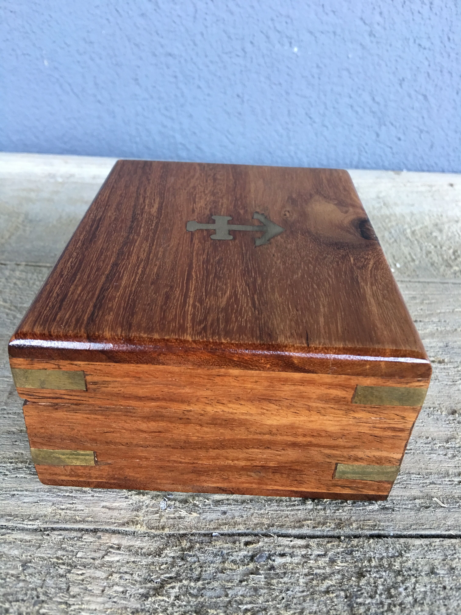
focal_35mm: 29
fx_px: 515
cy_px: 308
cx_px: 230
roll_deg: -4.2
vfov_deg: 61.7
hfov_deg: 48.2
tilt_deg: -33.1
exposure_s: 1/17
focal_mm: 4.15
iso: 64
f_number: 2.2
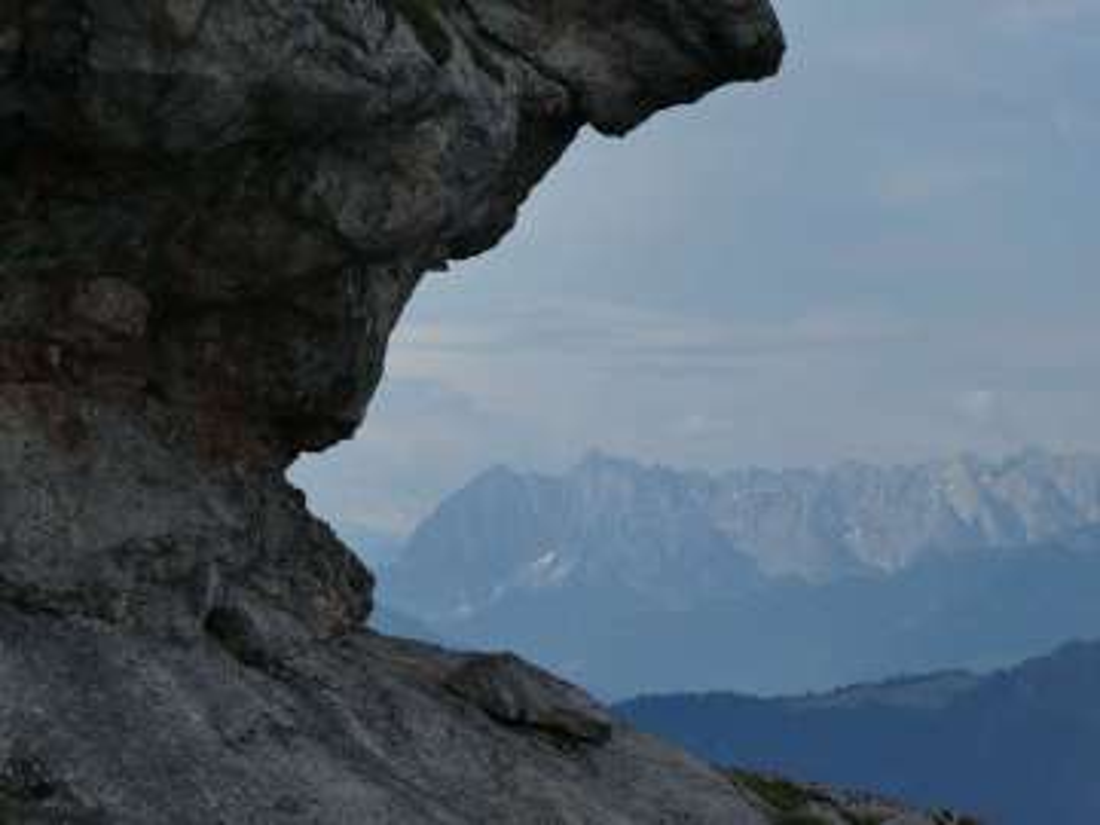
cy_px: 412
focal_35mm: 106
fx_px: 3368
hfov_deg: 18.5
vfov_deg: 14.0
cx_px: 550
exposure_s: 1/640
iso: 80
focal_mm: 19
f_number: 5.1
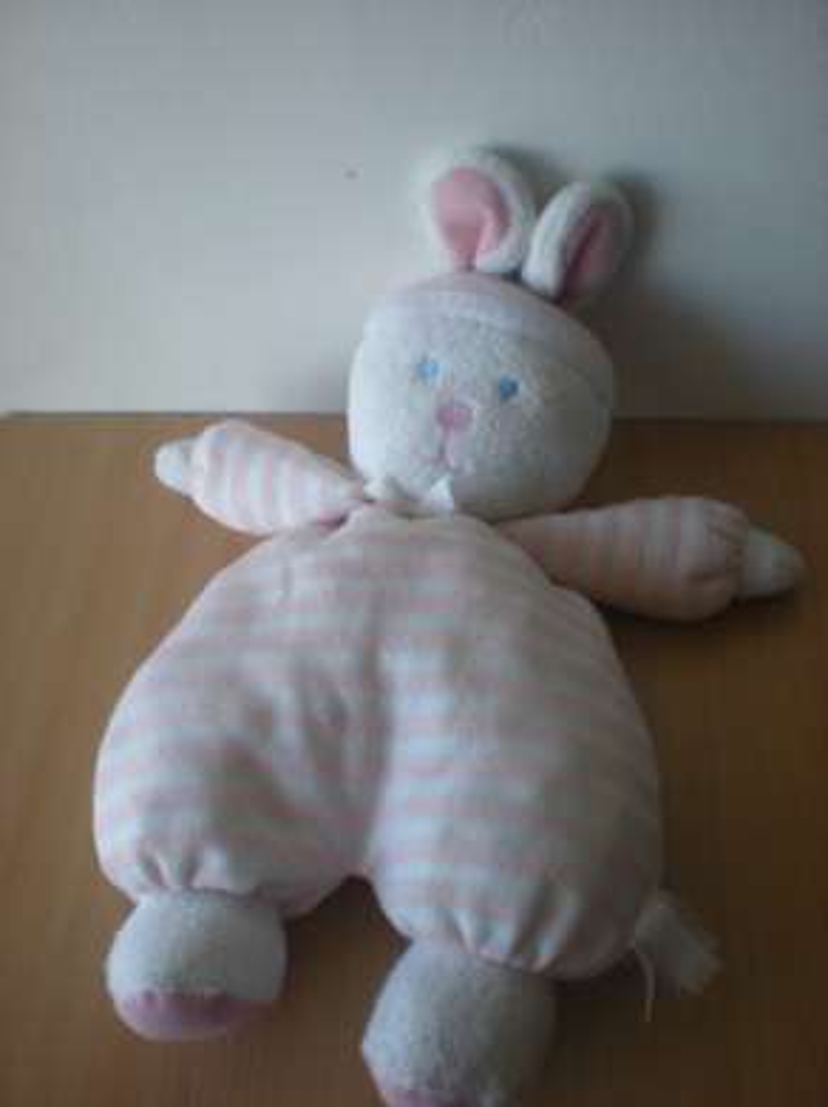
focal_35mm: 38
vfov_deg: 49.0
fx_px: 1213
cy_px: 554
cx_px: 414
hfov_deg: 37.7
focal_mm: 6.3
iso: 81
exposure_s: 1/65.7
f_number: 3.1
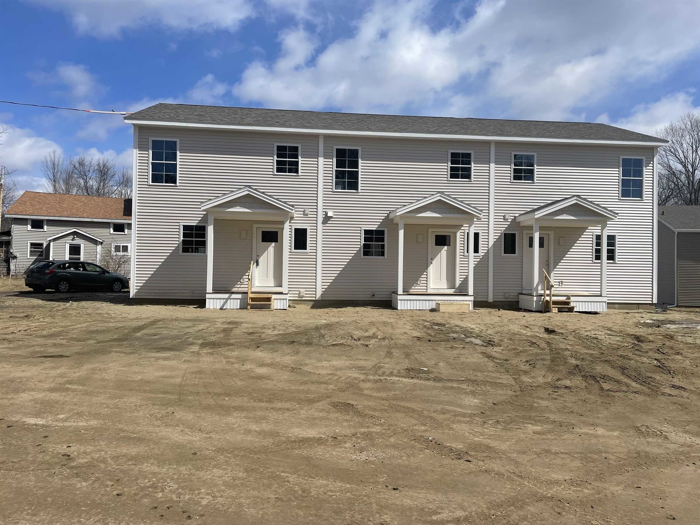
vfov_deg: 53.1
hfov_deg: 67.3
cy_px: 262
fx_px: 526
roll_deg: -1.3
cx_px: 350
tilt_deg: +1.6
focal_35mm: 26
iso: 32
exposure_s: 1/6135
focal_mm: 4.2
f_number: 1.6
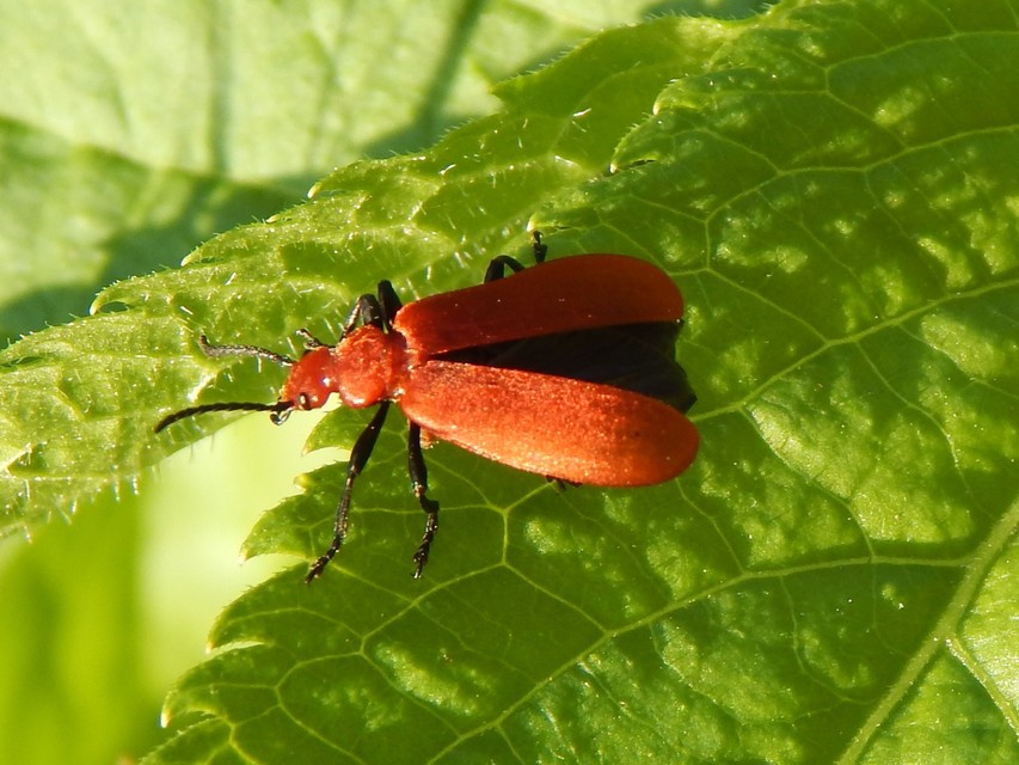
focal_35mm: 85
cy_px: 382
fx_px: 2503
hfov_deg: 23.0
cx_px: 510
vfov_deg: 17.4
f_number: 4.3
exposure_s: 1/250
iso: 125
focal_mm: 15.3
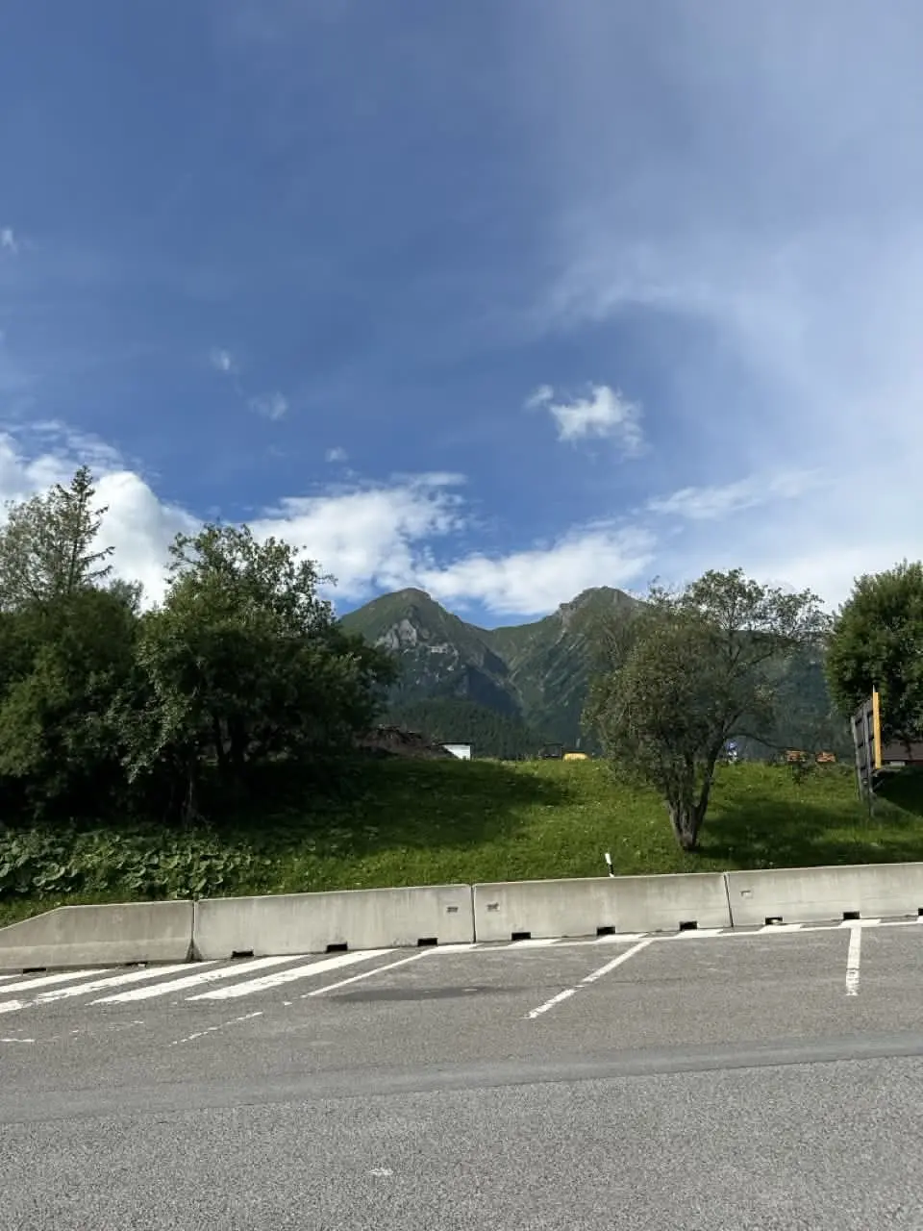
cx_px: 462
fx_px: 853
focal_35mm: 24
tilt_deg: +15.8
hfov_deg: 56.8
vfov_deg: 71.6
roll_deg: -1.3
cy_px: 616
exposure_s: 1/5525
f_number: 1.8
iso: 80
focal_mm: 6.9
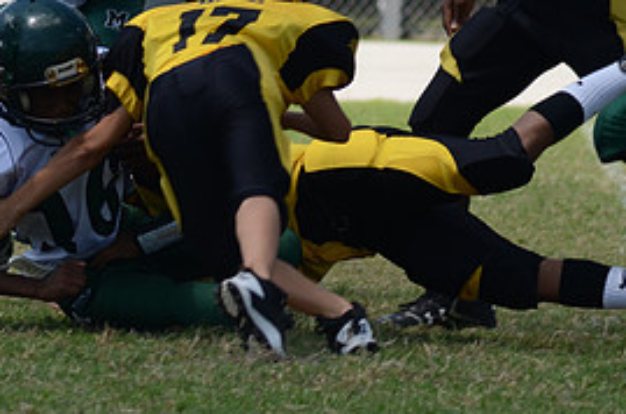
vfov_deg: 2.1
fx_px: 11241
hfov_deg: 3.2
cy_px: 126
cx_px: 95
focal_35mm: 648
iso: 200
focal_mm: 200
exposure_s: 1/640
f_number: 7.1
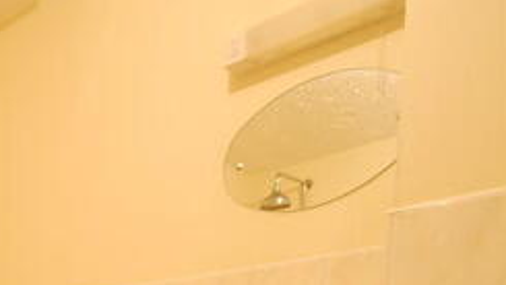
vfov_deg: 22.3
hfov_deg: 42.6
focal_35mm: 42
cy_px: 448
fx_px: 564
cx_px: 17
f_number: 7.1
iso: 200
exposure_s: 1.1
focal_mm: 10
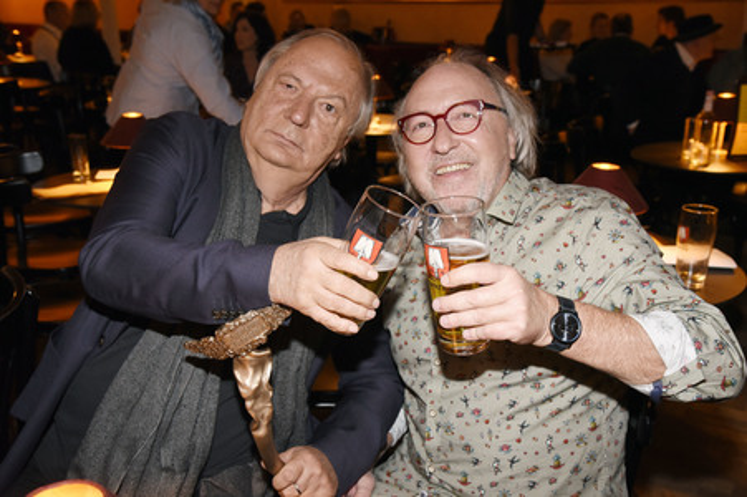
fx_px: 788
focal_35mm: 38
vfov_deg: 35.0
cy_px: 248
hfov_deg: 50.7
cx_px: 374
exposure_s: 1/60
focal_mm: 38
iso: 2500
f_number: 6.3
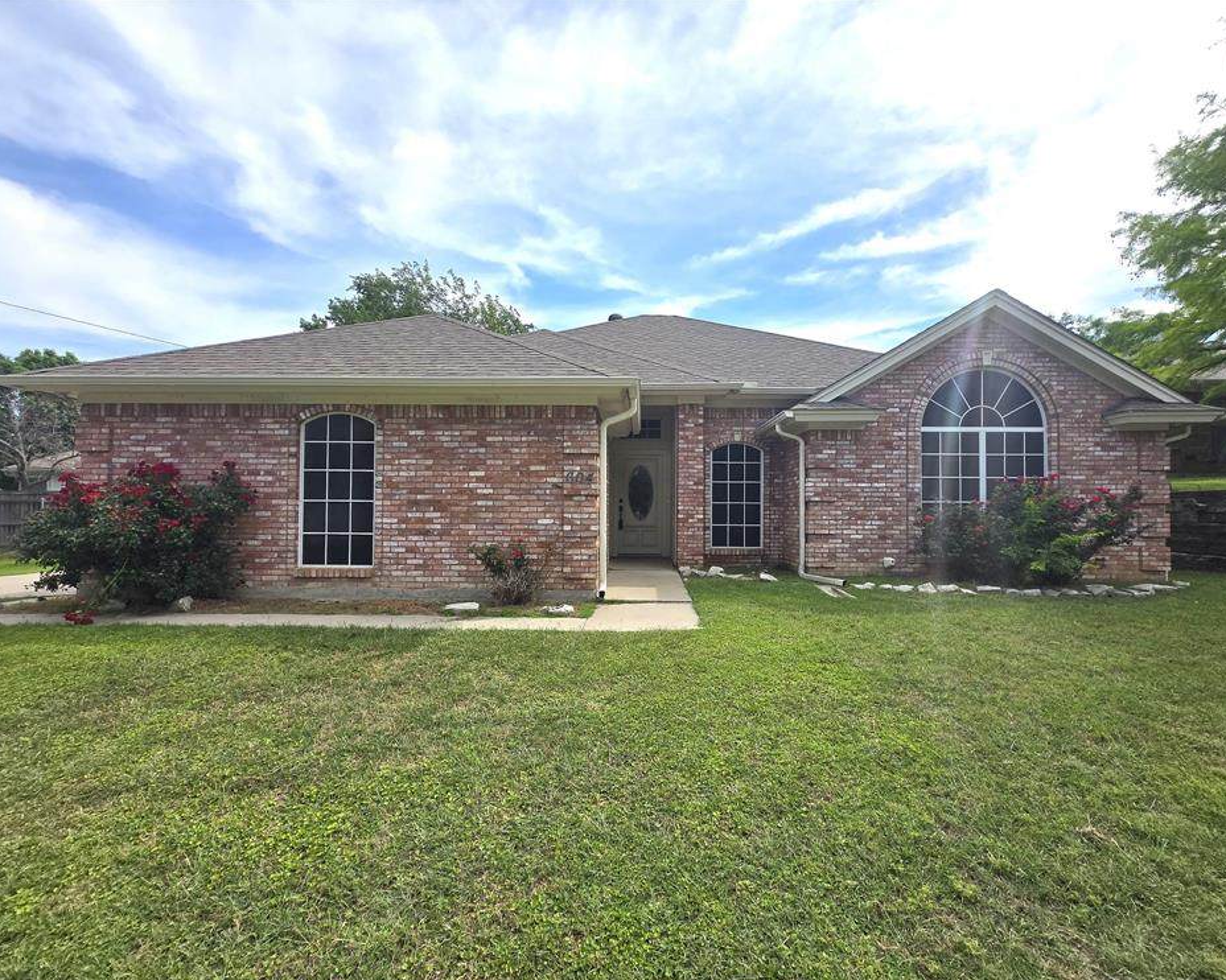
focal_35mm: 14
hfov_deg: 100.7
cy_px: 505
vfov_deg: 87.9
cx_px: 629
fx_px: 508
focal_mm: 1.7
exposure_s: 1/1300
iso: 25
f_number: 2.2
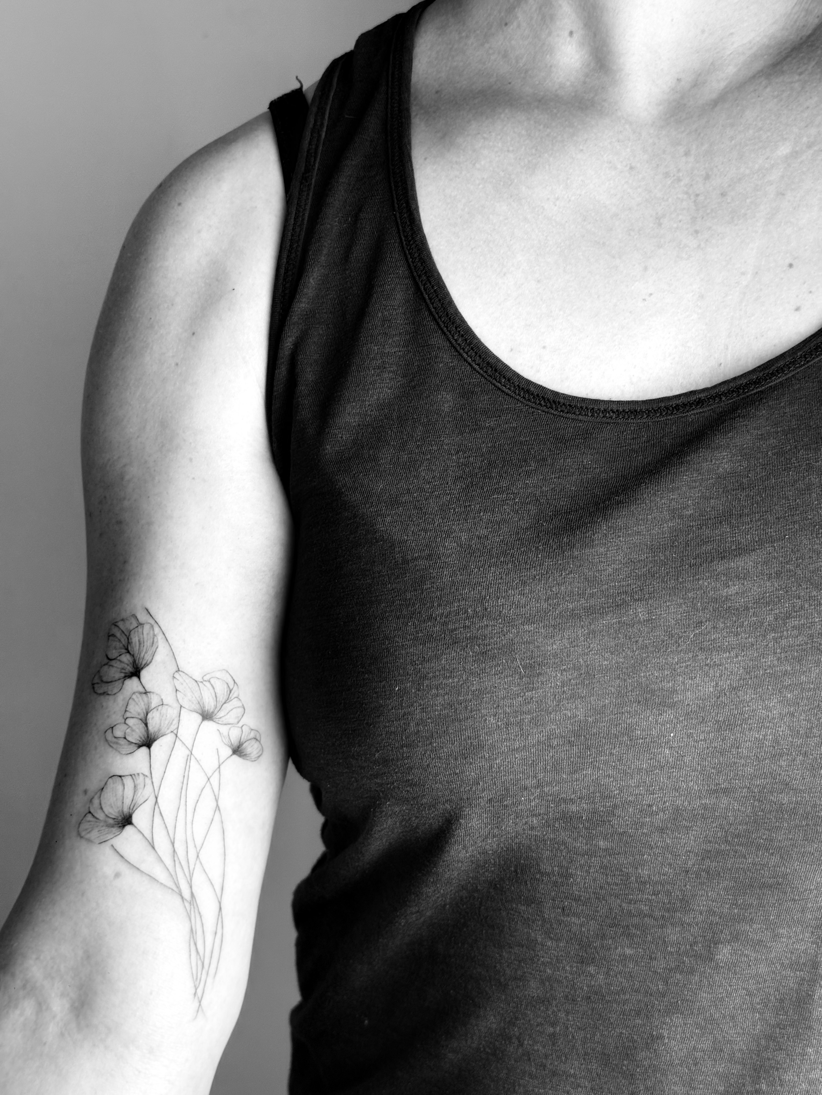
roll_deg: +3.0
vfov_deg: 39.7
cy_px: 548
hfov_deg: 30.3
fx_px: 1520
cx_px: 411
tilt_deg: -10.7
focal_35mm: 48
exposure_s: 1/100
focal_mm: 6.76
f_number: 1.78
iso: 64
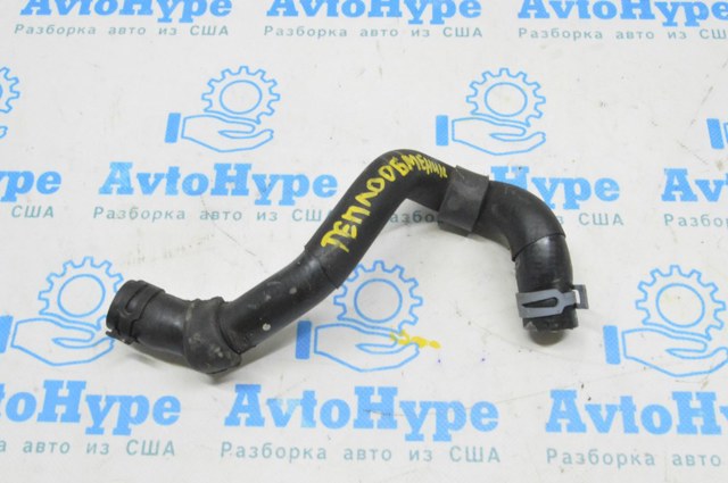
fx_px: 909
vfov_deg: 29.8
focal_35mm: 45
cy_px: 242
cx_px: 364
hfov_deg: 43.7
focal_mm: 30
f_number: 20
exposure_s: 1/15
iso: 6400
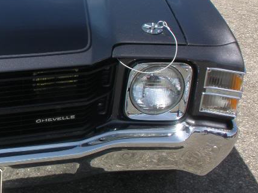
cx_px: -43
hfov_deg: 21.3
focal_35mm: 86
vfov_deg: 17.1
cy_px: 49
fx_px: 640
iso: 64
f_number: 5.6
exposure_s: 1/200
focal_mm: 6.3
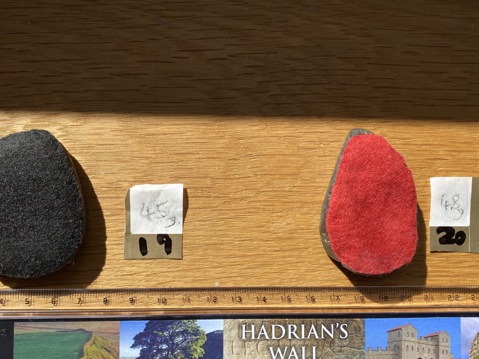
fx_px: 443
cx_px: 234
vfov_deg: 43.9
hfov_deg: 56.8
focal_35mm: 32
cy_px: 220
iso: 32
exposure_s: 1/1653
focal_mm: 4.25
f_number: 1.8
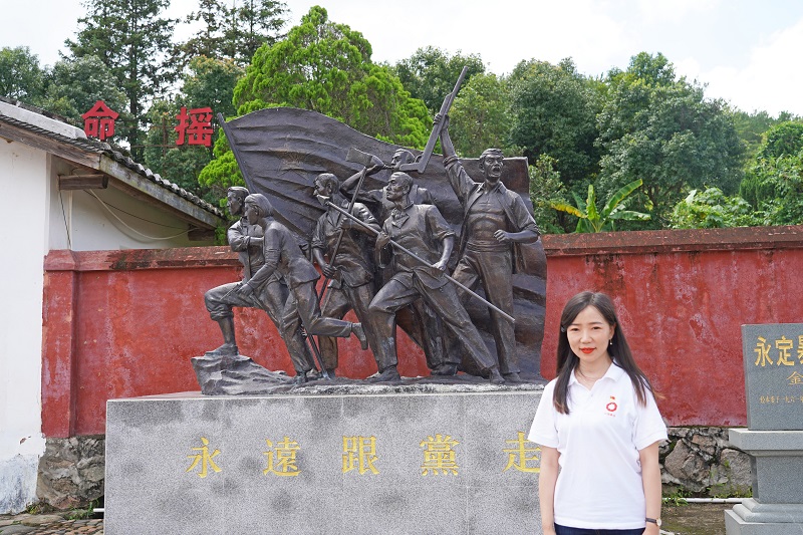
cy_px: 268
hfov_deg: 49.6
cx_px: 402
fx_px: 870
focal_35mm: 39
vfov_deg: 34.2
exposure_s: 1/400
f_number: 4.5
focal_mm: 39
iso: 100
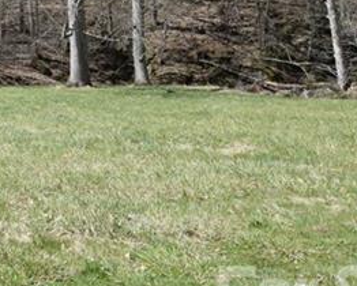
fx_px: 582
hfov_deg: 24.6
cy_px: -1
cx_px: -206
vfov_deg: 26.2
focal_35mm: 55
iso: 200
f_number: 8
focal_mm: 10
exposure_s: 1/250
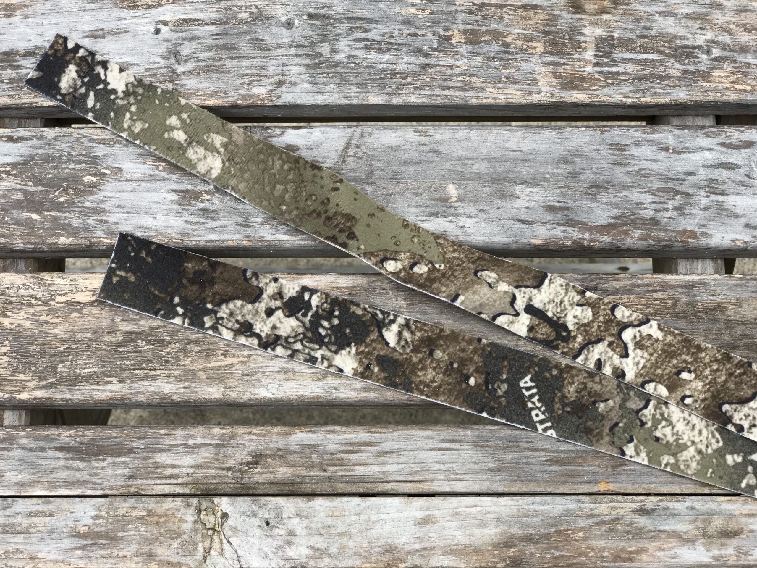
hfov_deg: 33.8
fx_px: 1247
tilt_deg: -80.0
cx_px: 378
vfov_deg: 25.7
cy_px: 284
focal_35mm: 57
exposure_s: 1/213
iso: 20
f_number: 2.8
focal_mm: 6.6
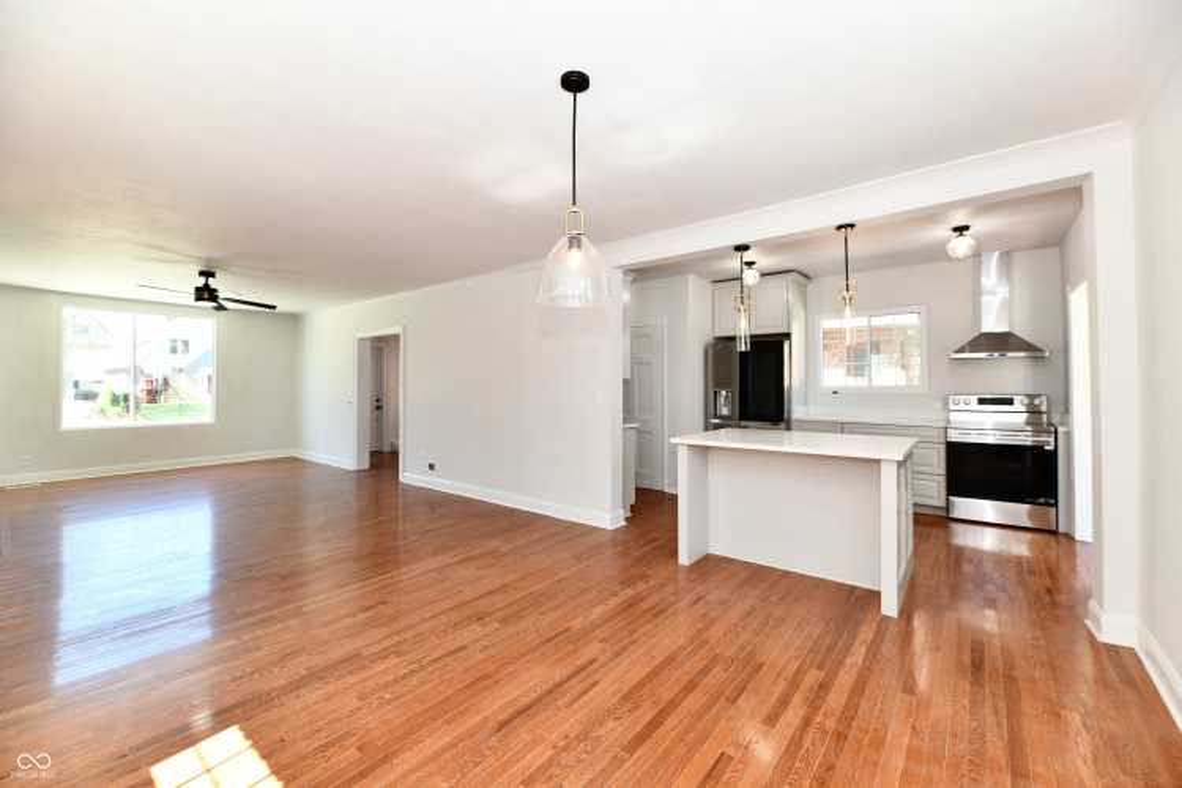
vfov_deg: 81.2
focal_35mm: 14
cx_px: 591
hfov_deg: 104.3
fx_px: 460
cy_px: 394
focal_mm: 14
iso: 640
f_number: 6.3
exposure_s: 1/100
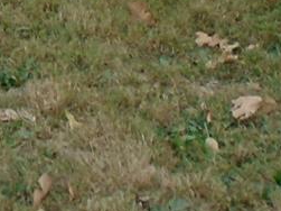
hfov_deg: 11.6
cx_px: -74
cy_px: -366
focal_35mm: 166
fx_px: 1347
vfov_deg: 8.0
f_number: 3.2
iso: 100
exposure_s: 1/30
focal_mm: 4.6
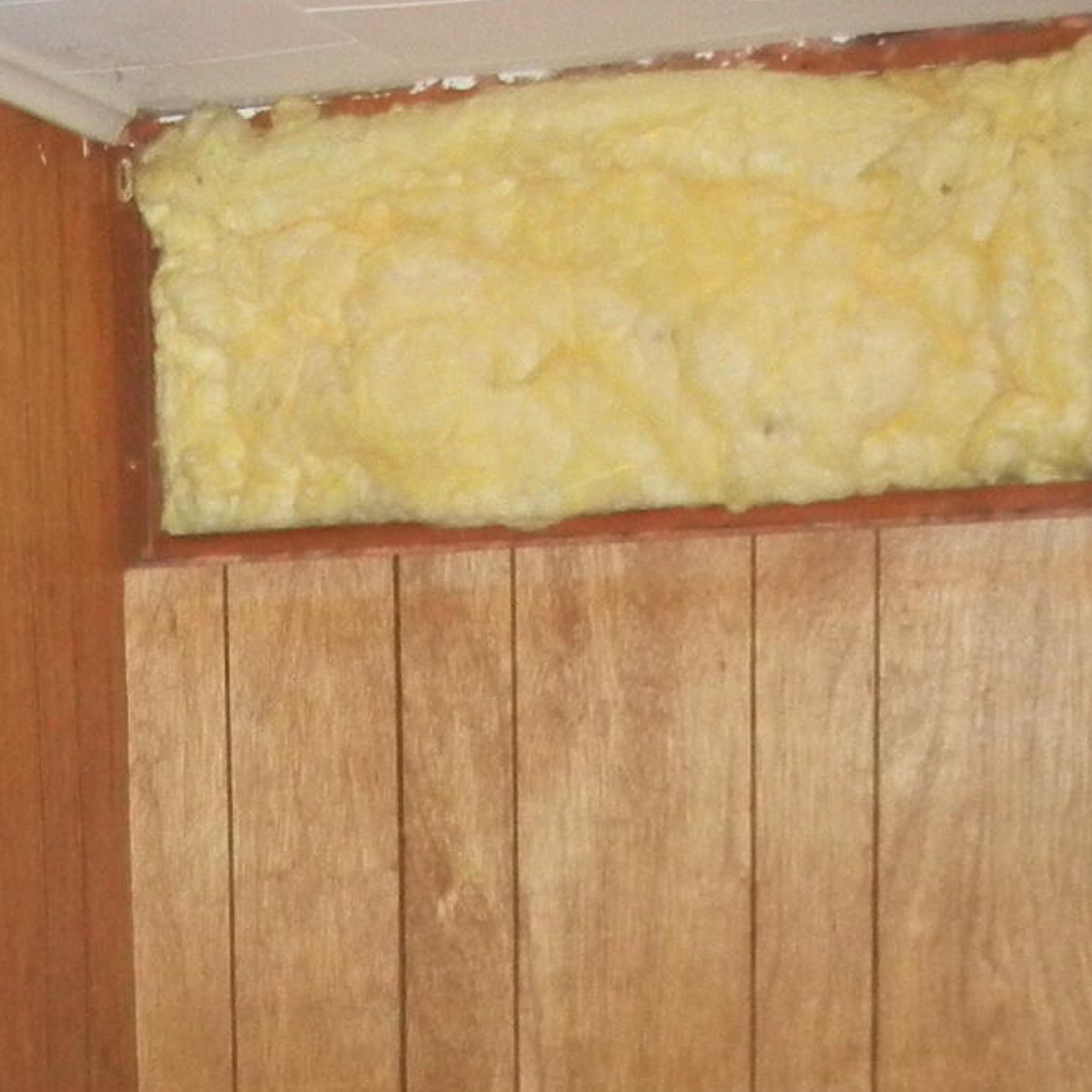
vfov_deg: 14.1
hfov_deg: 14.6
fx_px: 4176
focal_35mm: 117
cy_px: 1540
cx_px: -88
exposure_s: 1/30
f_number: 3.5
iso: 401
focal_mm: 5.4
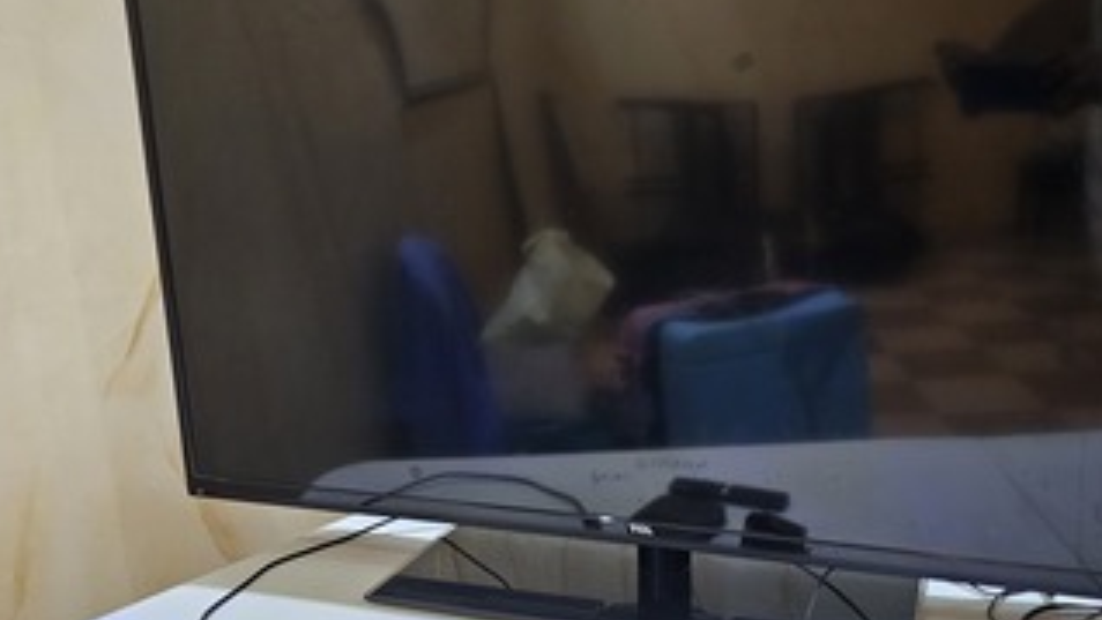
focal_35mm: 36
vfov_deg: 32.8
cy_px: 338
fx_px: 1052
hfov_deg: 54.6
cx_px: 695
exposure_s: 1/25
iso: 640
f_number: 1.7
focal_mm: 6.3
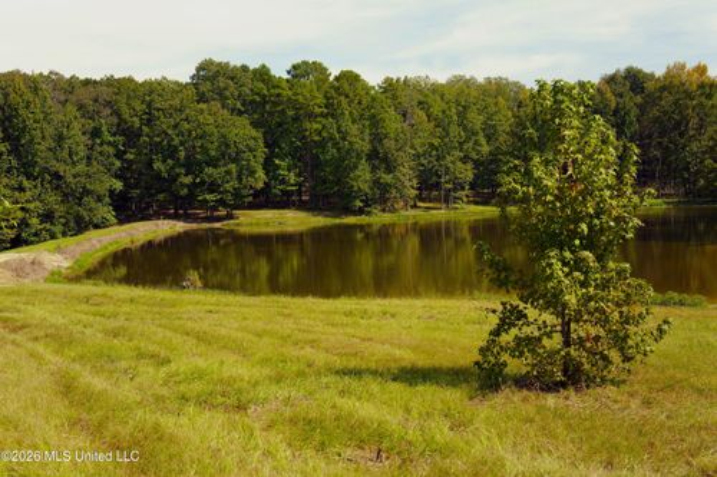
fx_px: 856
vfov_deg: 31.2
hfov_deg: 45.4
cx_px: 358
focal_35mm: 43
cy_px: 238
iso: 400
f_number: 8
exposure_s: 1/400
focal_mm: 43
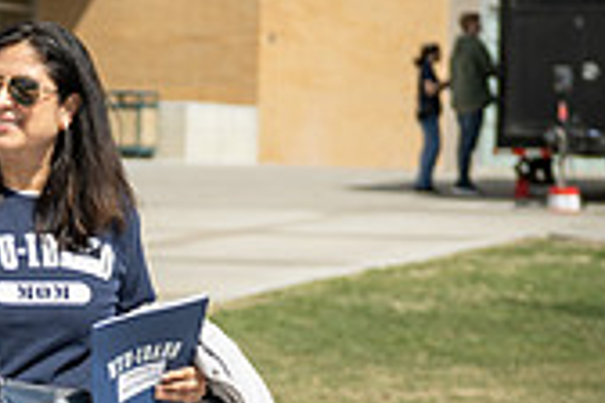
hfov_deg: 11.5
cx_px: -198
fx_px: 2907
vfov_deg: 7.9
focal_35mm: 173
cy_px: 372
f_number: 2.8
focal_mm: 50
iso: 100
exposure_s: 1/2500
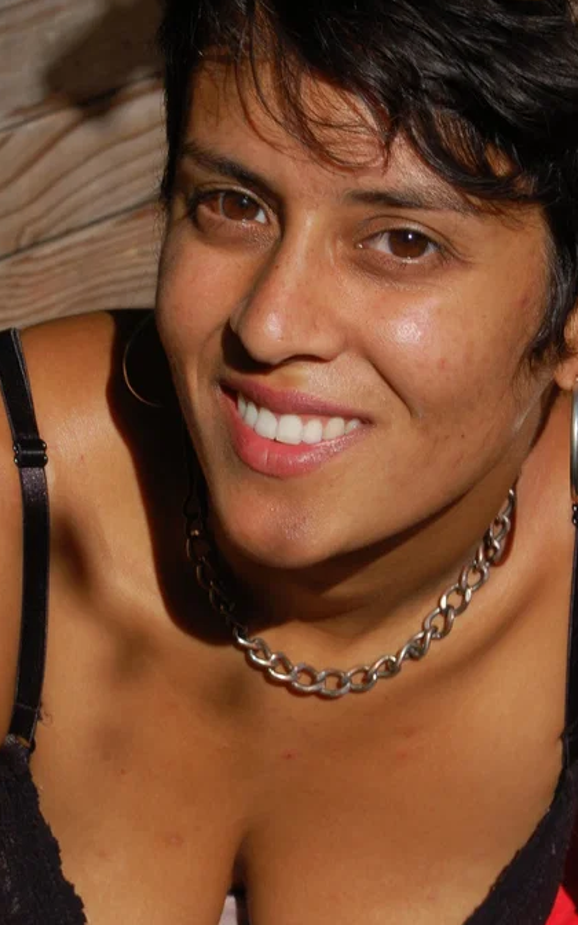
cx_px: 292
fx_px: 3873
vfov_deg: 13.6
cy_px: 456
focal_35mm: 154
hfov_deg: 8.5
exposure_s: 1/200
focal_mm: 75
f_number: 16
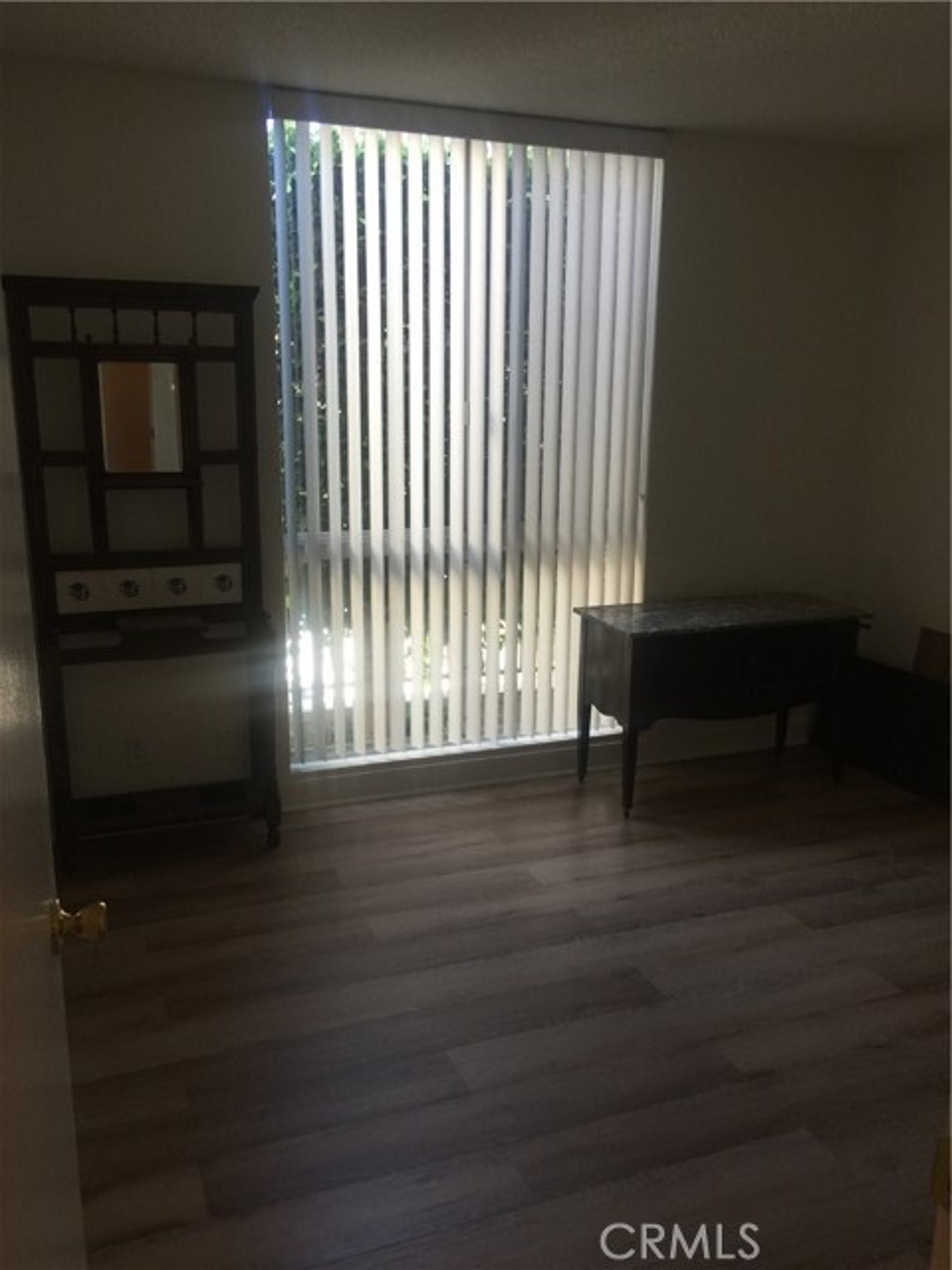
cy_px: 635
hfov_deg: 48.2
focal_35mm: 29
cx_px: 476
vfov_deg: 61.7
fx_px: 1063
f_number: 2.2
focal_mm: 4.15
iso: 40
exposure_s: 1/30
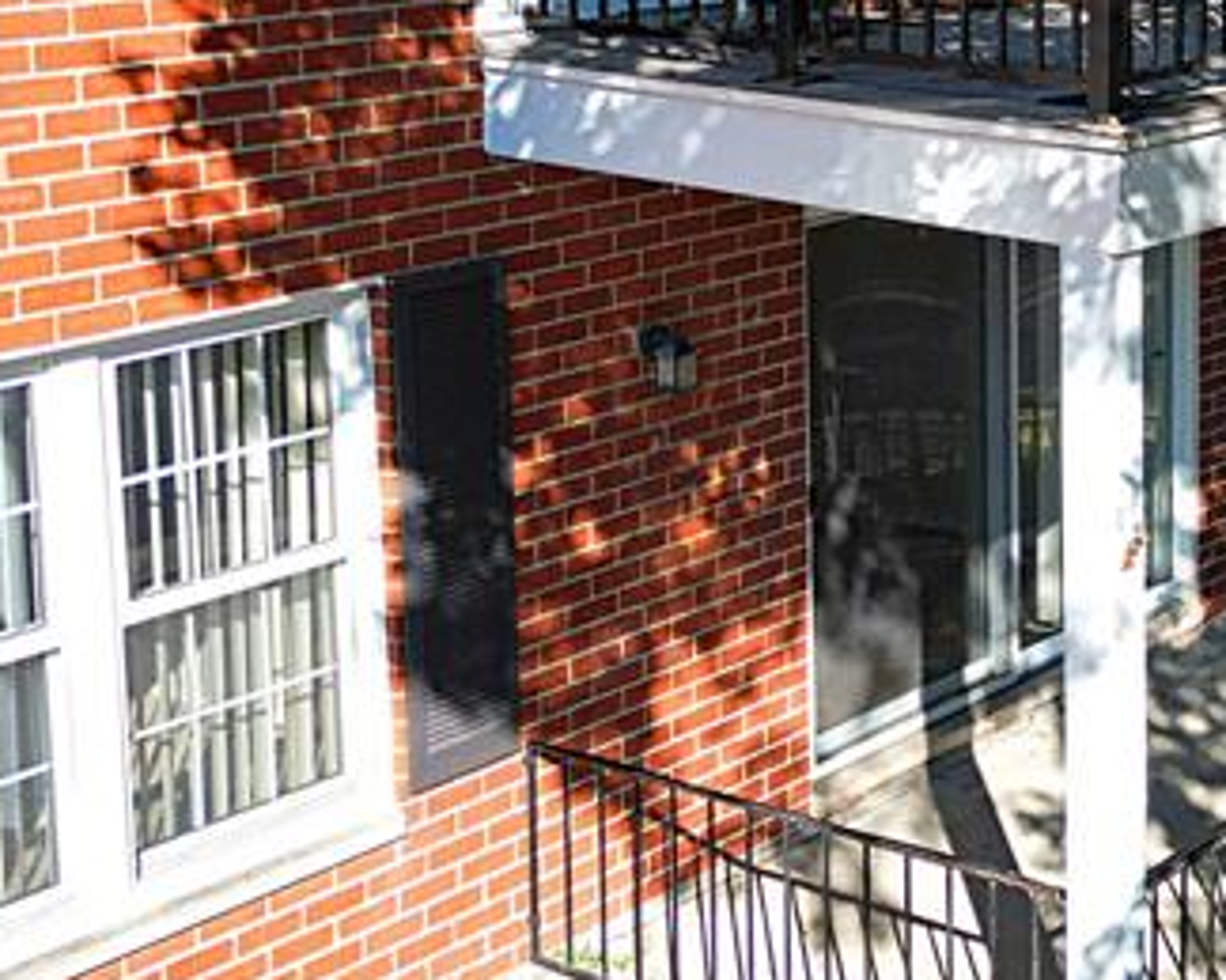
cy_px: 144
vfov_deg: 20.4
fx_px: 2684
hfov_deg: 24.7
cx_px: 1181
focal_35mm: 74
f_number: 1.7
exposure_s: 1/1000
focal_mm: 6.7
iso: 100
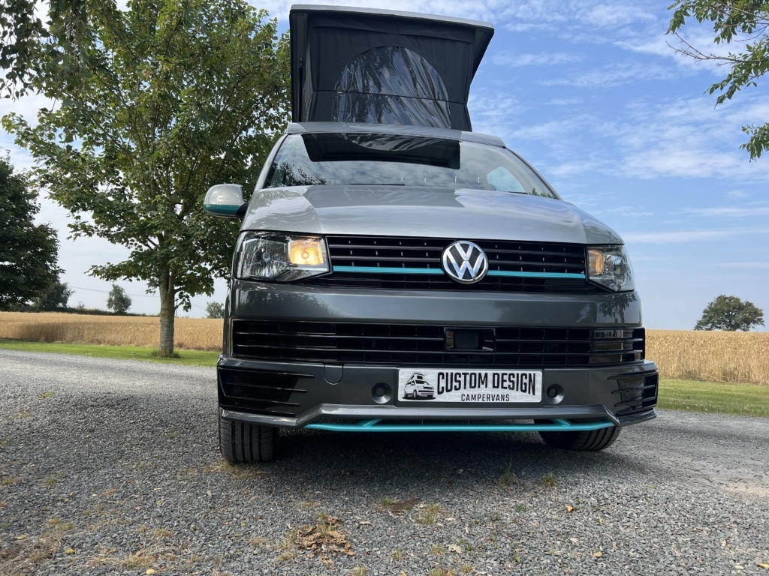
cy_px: 288
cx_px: 384
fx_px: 578
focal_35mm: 26
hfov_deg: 67.3
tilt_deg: +4.3
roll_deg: -0.7
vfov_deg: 53.1
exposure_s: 1/2123
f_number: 1.5
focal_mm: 5.7
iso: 50
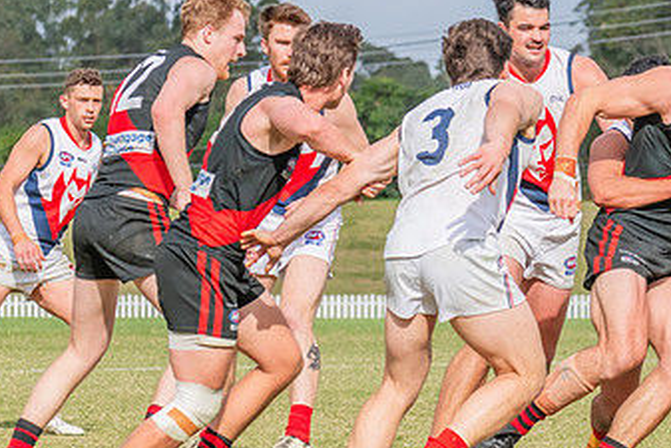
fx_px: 7850
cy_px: 252
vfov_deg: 3.3
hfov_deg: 4.9
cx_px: 652
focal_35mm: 421
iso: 800
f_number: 11
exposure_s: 1/1250
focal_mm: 190
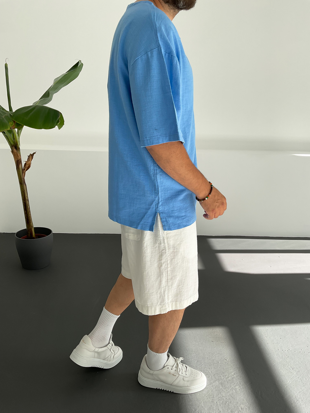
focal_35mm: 29
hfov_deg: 48.2
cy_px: 206
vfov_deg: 61.7
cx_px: 155
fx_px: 346
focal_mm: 3
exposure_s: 1/450
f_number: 1.8
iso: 16
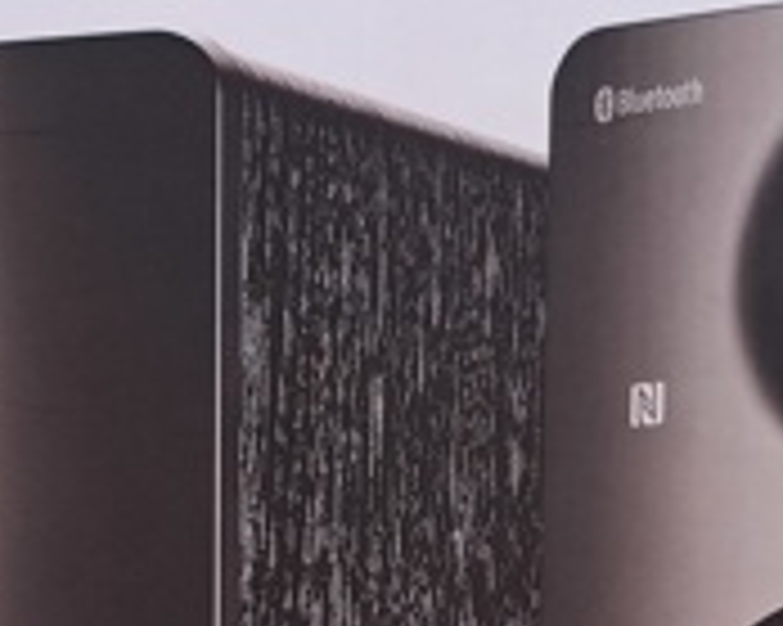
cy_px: 667
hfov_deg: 17.7
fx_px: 2501
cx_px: 184
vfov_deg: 14.0
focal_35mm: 108
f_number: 1.8
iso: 50
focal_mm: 5.23
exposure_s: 1/120
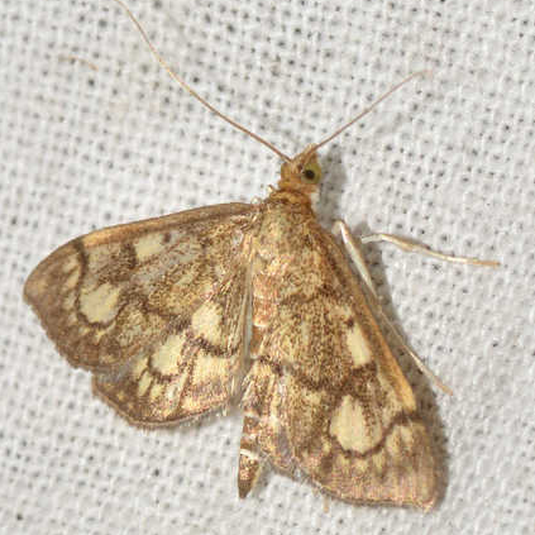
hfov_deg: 9.1
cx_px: 267
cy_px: 285
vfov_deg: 9.1
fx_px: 3375
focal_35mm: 193
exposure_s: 1/200
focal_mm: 100
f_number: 20
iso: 100
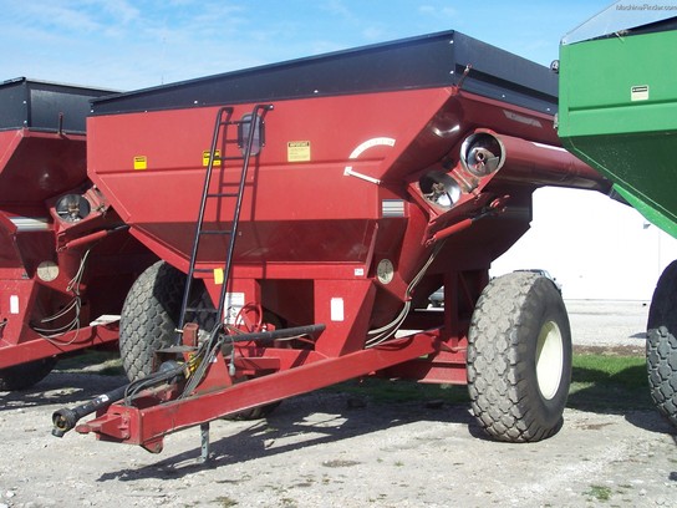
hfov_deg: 32.7
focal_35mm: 59
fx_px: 1154
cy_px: 254
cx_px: 338
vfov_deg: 24.8
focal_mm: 9.8
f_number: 3.1
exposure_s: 1/1000
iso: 80
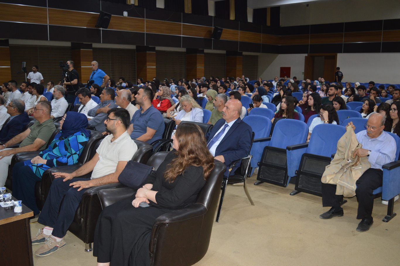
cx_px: 200
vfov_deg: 41.7
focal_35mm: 32
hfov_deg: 59.5
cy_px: 133
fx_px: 350
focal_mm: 21
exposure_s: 1/60
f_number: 3.8
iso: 720
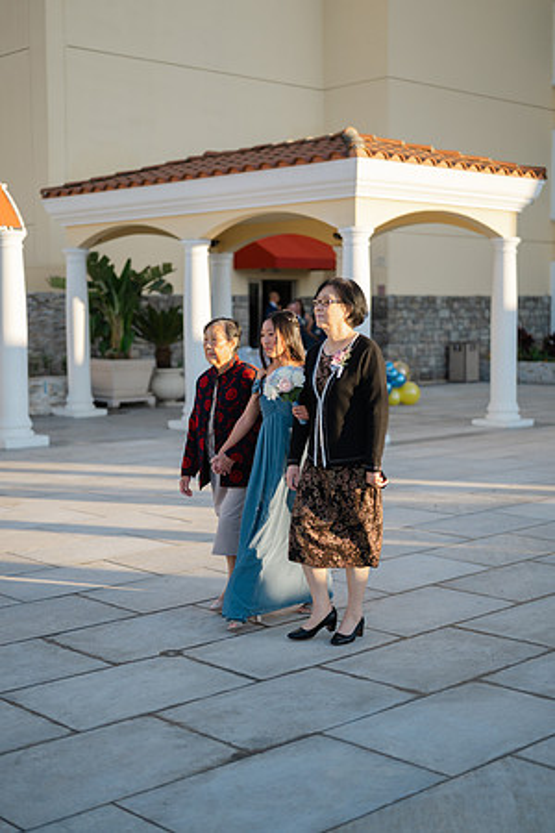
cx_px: 278
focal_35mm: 50
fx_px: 1156
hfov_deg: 27.0
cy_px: 416
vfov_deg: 39.6
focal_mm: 50
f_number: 1.8
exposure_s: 1/1250
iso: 64
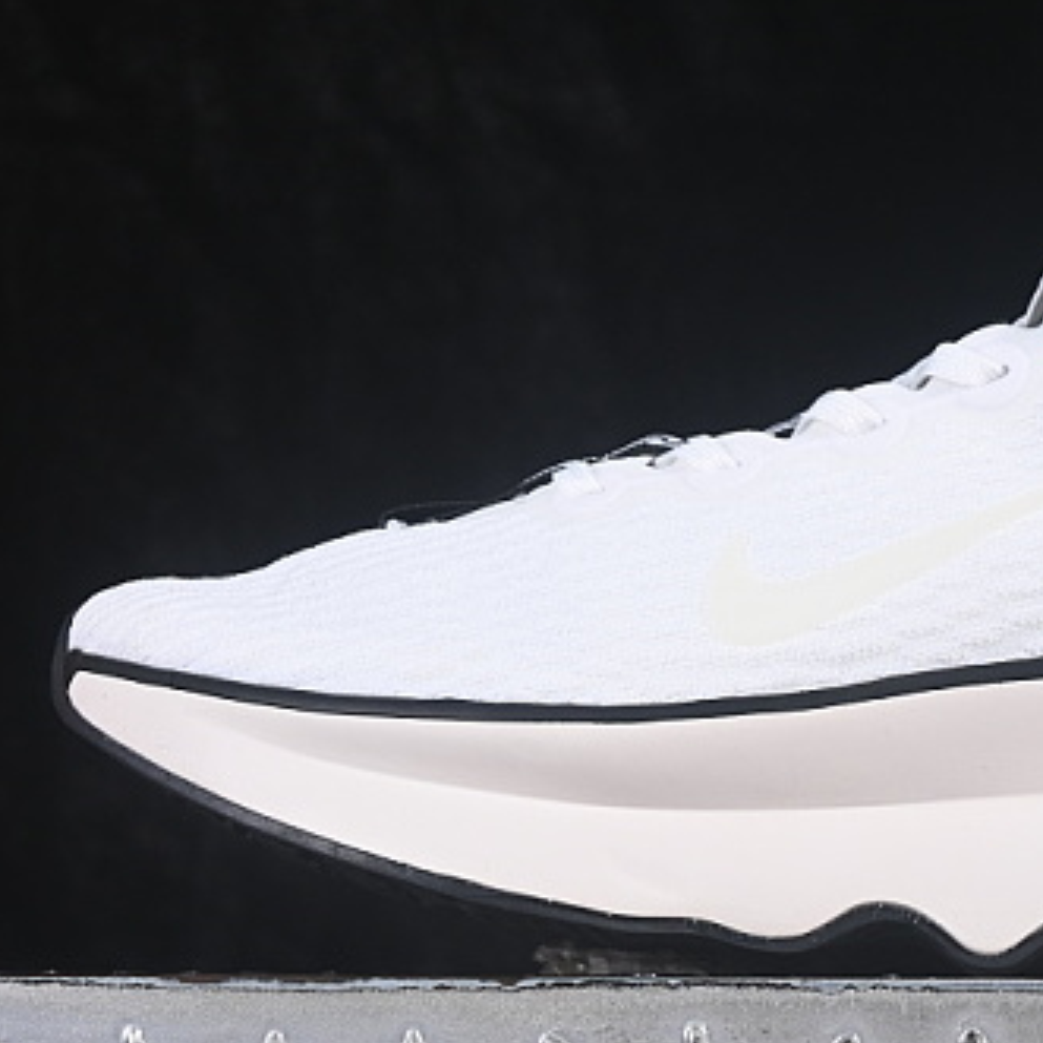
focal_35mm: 154
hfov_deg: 11.3
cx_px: 936
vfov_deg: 11.3
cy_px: 452
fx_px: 5250
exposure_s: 1/80
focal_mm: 50
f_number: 8
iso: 160
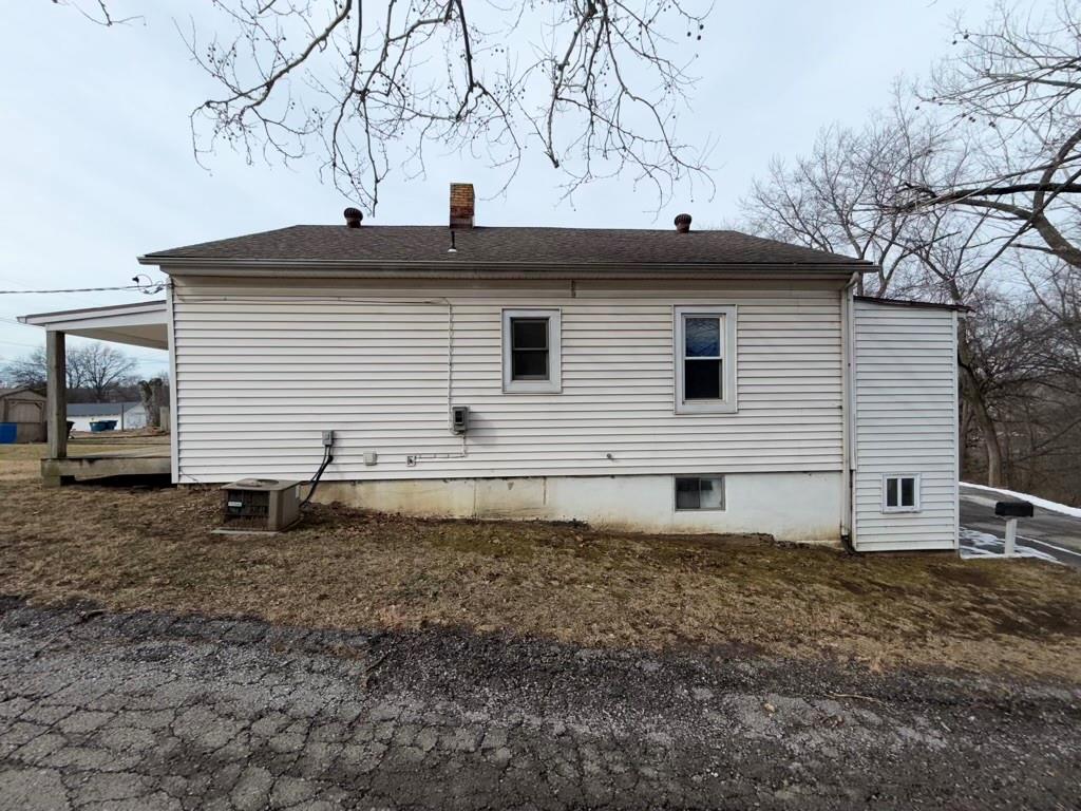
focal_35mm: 14
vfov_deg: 85.7
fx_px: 437
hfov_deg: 102.1
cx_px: 540
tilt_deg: +0.4
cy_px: 406
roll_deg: +1.0
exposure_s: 1/770
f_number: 2.2
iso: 16
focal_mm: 2.22
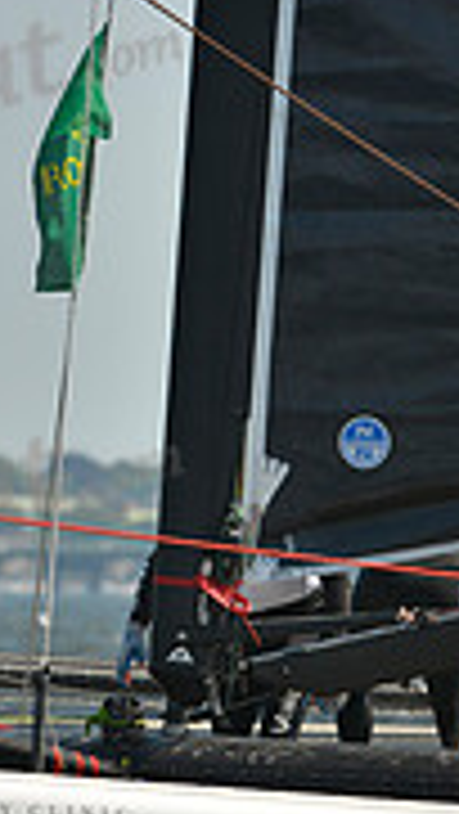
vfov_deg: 2.6
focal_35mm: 840
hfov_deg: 1.4
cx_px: 418
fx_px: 18150
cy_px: 695
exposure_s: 1/1600
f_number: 5.6
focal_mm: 250
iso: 280
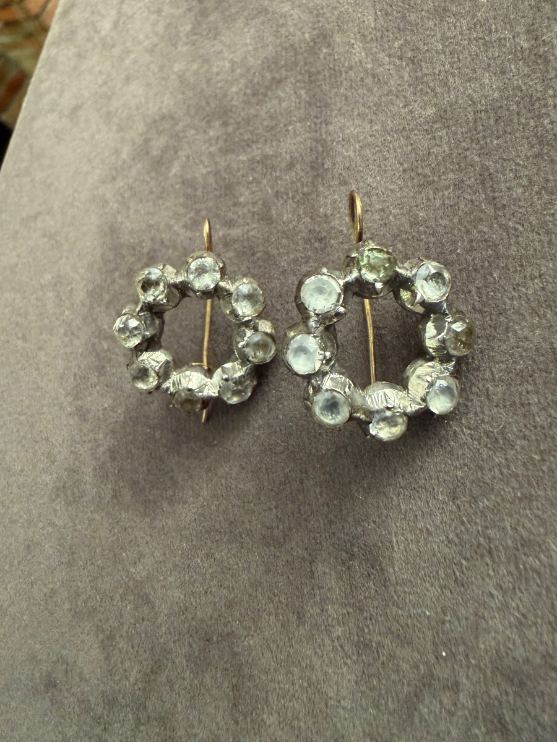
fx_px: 558
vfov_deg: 67.3
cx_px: 278
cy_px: 371
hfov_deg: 53.1
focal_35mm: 26
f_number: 2.2
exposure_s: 1/50
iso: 640
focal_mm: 2.22
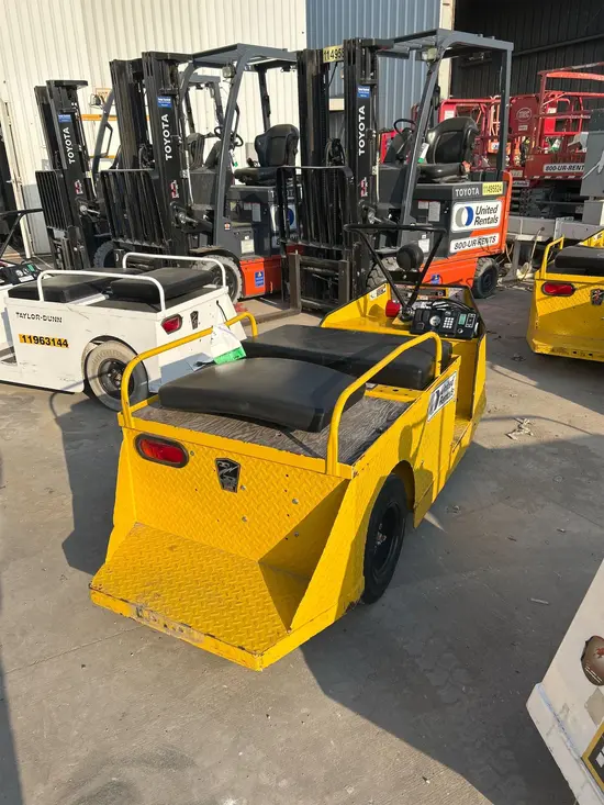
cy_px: 402
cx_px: 302
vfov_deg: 67.3
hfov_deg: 53.1
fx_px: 605
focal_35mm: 26
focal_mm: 5.7
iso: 50
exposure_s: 1/3077
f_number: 1.5
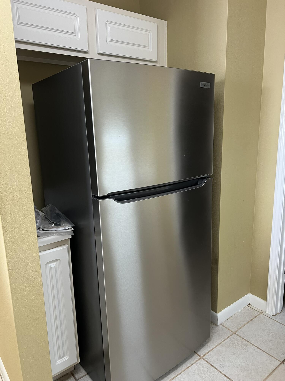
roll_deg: +2.7
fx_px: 285
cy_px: 190
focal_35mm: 26
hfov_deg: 53.1
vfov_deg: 67.3
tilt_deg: -12.5
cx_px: 142
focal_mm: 5.7
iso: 200
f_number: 1.5
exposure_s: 1/60
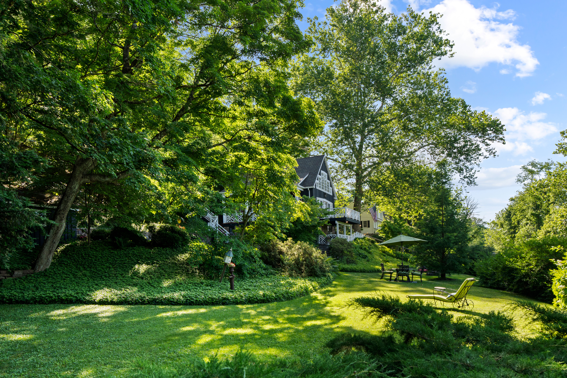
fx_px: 378
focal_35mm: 24
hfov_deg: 73.7
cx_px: 284
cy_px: 189
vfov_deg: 53.1
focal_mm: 24
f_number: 9
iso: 500
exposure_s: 1/60
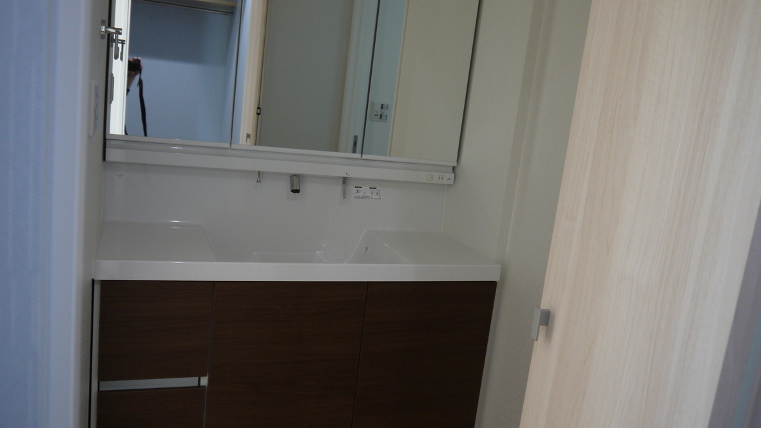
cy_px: 213
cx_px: 379
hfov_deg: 62.6
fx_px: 625
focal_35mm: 31
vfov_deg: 37.8
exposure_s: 1/60
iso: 500
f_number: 3.5
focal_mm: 14
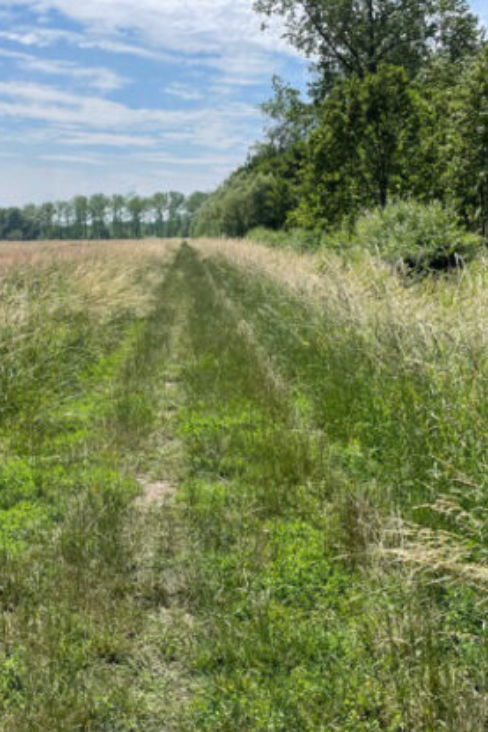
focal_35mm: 39
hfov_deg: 33.9
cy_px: 350
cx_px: 166
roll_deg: +1.2
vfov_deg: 49.6
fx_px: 794
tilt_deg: -7.4
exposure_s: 1/4651
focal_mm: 4.2
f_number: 1.6
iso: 32
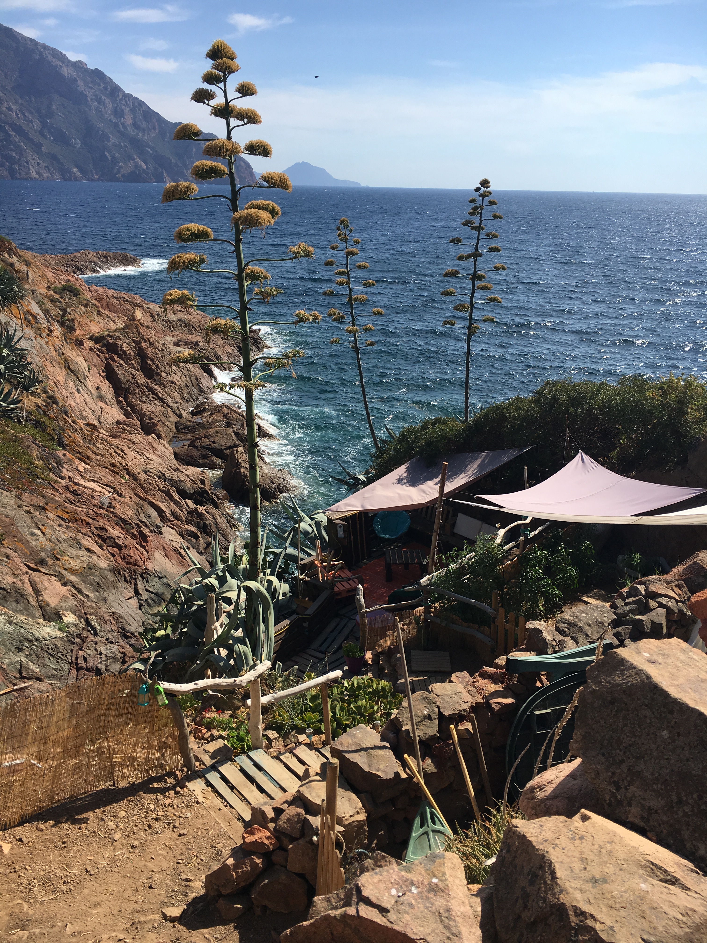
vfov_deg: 61.7
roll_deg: -1.9
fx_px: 790
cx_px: 354
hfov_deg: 48.2
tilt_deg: -19.8
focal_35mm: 29
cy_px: 472
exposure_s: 1/1972
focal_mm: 4.15
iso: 25
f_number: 2.2
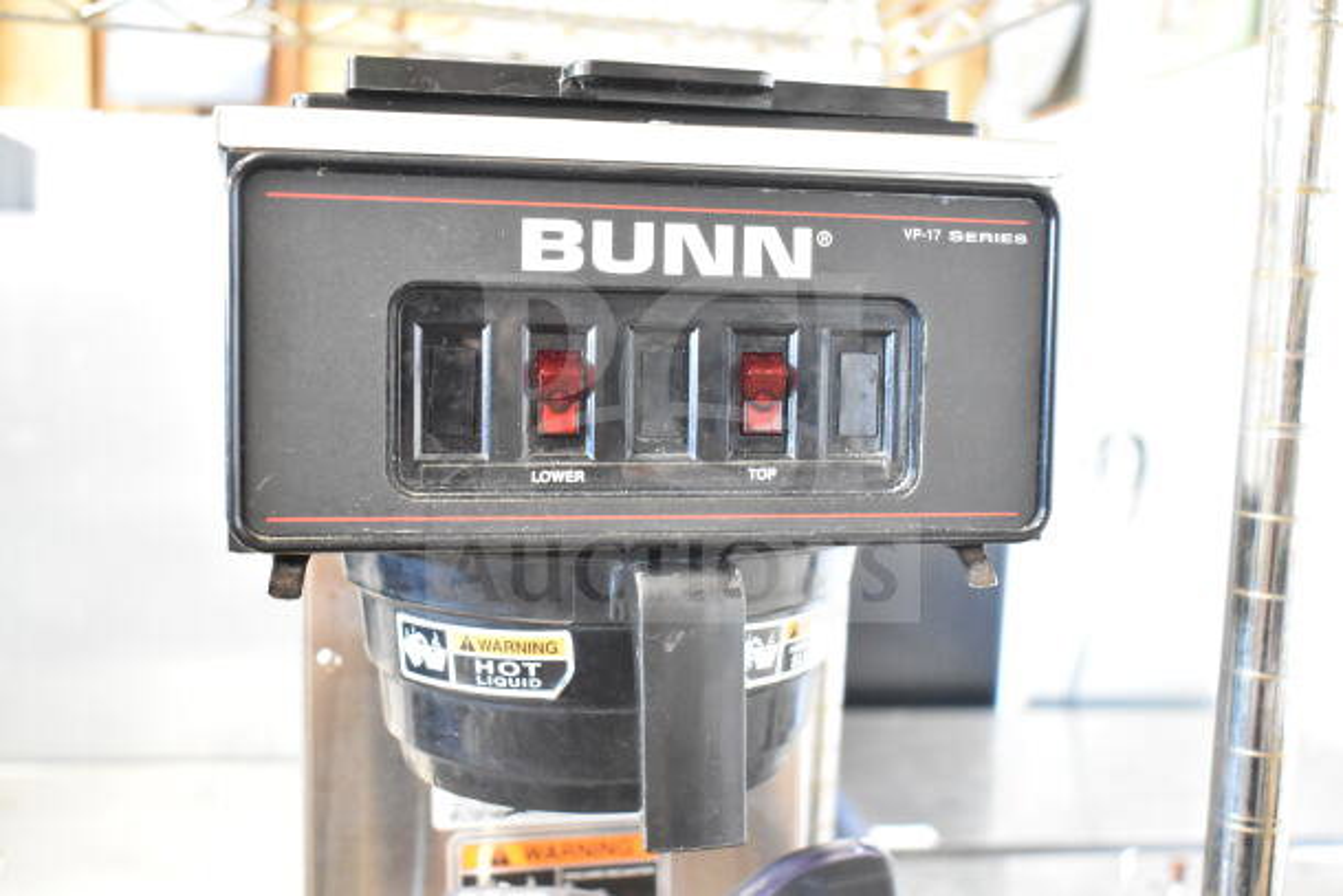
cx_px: 672
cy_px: 448
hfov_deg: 53.1
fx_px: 1343
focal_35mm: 36
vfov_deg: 36.9
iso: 10000
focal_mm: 24
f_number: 4
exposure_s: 1/40
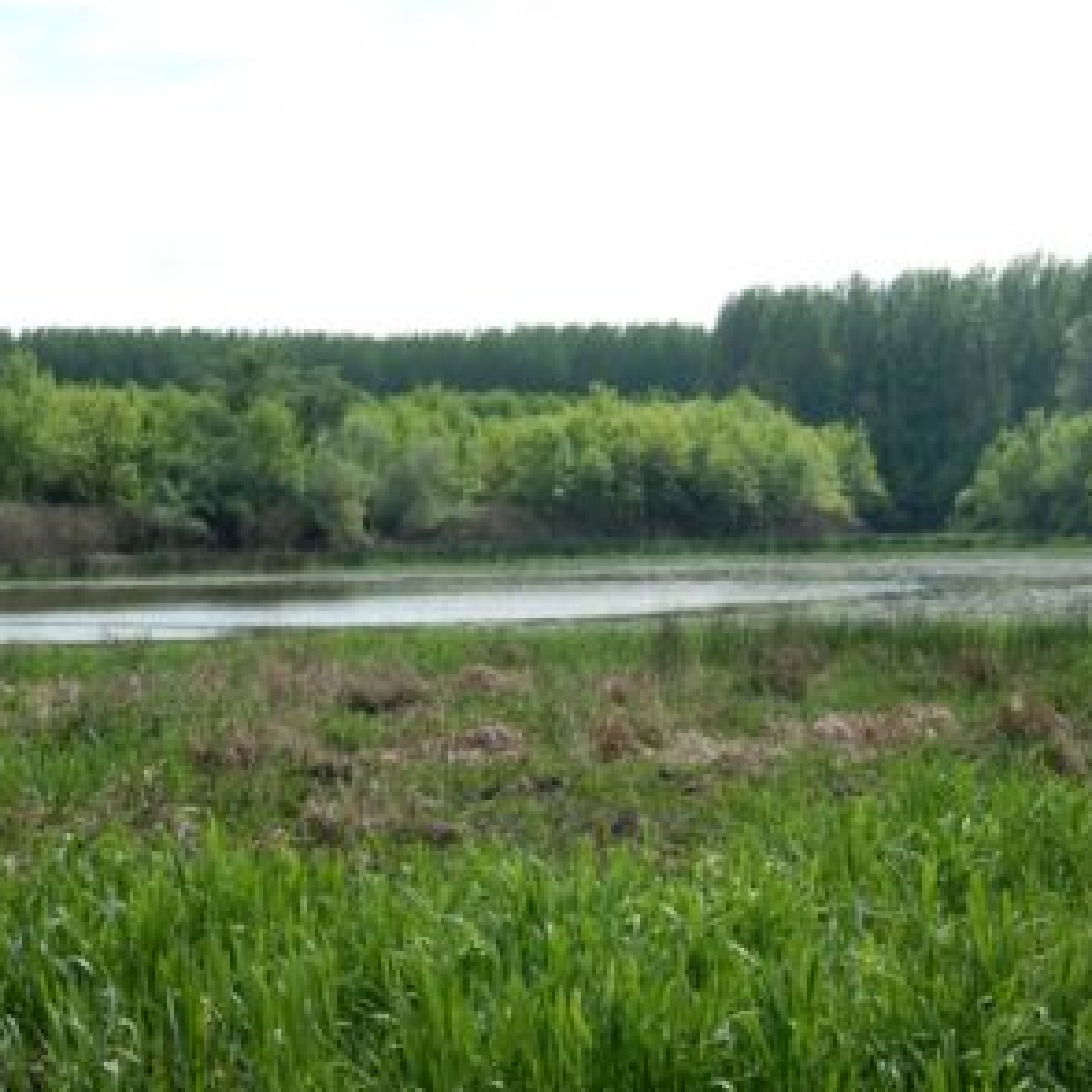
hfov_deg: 20.4
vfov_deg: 20.4
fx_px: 3034
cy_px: 548
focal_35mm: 85
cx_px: 611
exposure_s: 1/800
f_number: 4.8
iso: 125
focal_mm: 12.6
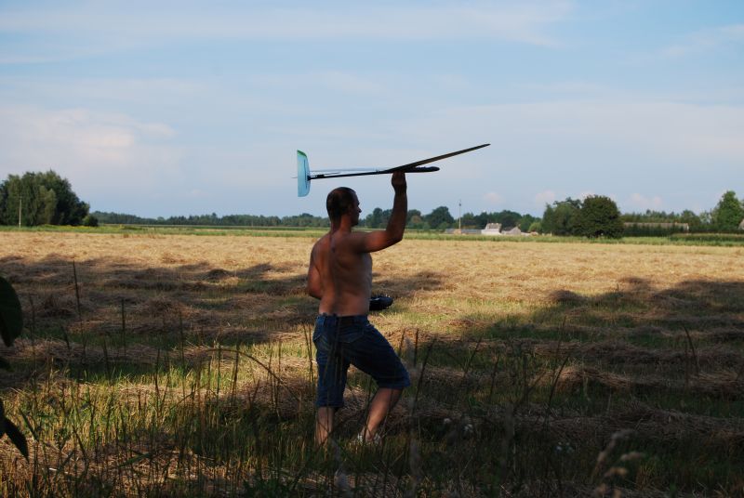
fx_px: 1707
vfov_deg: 16.6
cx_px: 372
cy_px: 249
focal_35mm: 82
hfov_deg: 24.6
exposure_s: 1/200
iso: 100
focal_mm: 55
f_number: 7.1
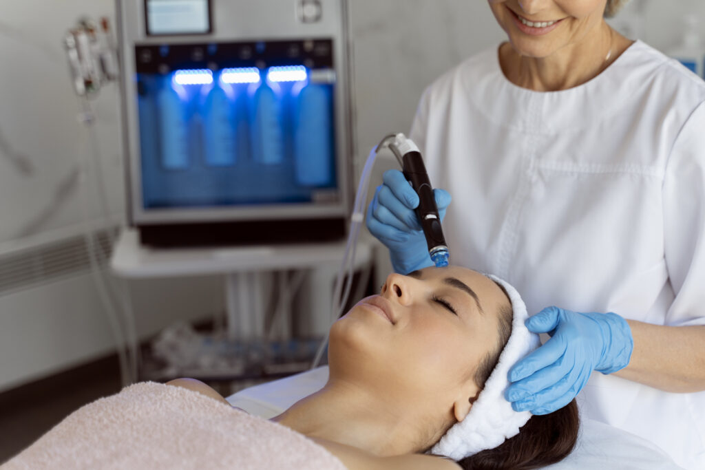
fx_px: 1116
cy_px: 235
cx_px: 352
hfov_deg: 35.0
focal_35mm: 57
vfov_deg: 23.8
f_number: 2.8
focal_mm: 57
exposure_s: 1/200
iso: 320
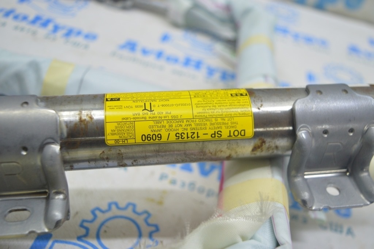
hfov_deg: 49.6
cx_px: 187
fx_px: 405
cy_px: 124
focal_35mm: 39
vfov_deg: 34.2
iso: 400
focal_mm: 26
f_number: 4
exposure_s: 1/40
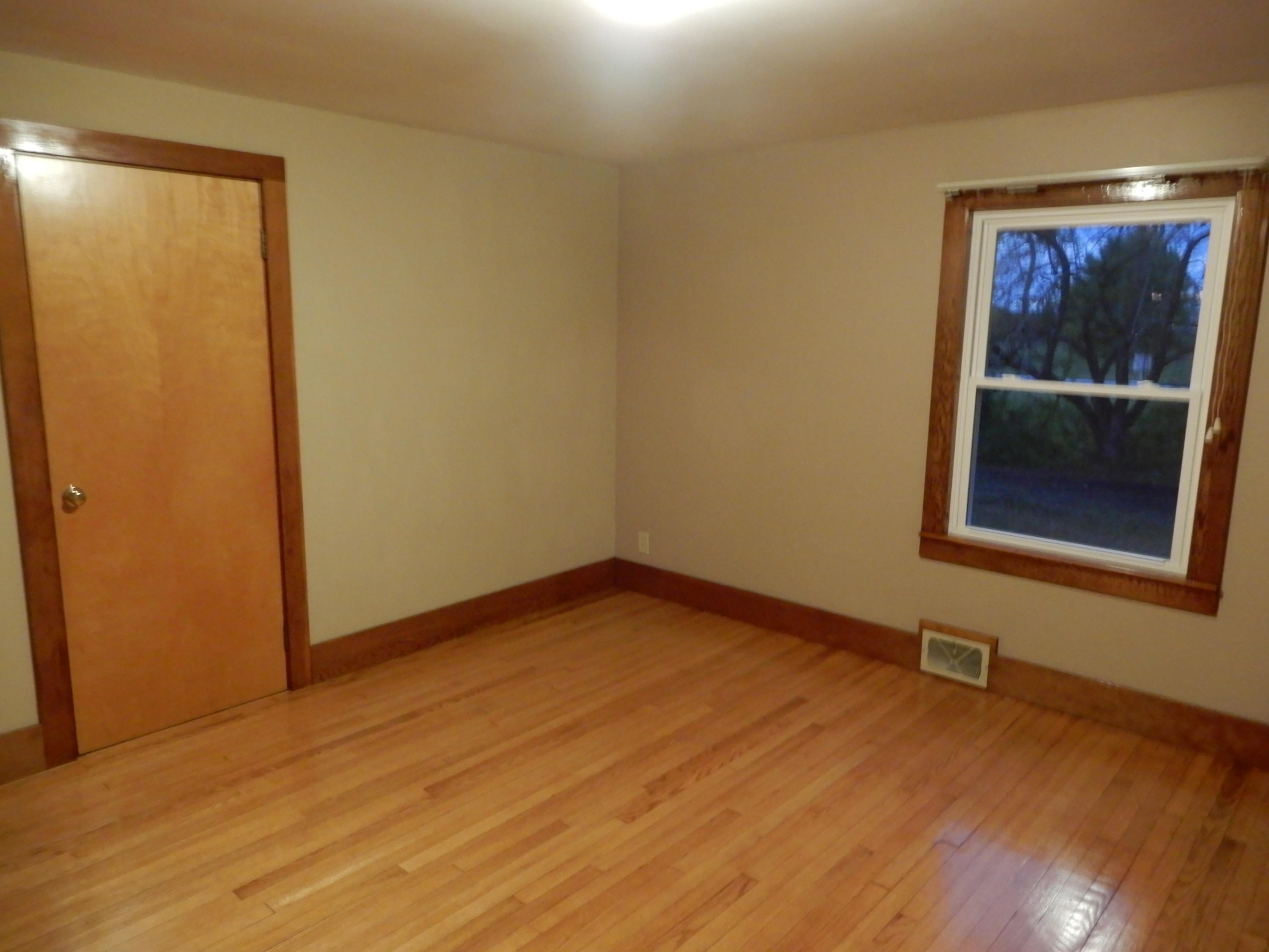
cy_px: 476
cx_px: 634
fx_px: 880
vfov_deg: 56.8
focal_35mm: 24
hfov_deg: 71.6
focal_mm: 4.3
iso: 500
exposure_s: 1/8
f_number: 3.4
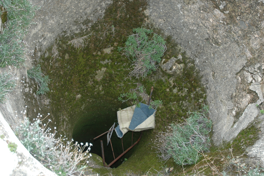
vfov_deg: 32.9
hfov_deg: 48.0
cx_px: 132
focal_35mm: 40
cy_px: 88
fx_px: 297
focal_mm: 27
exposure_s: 1/160
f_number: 3.8
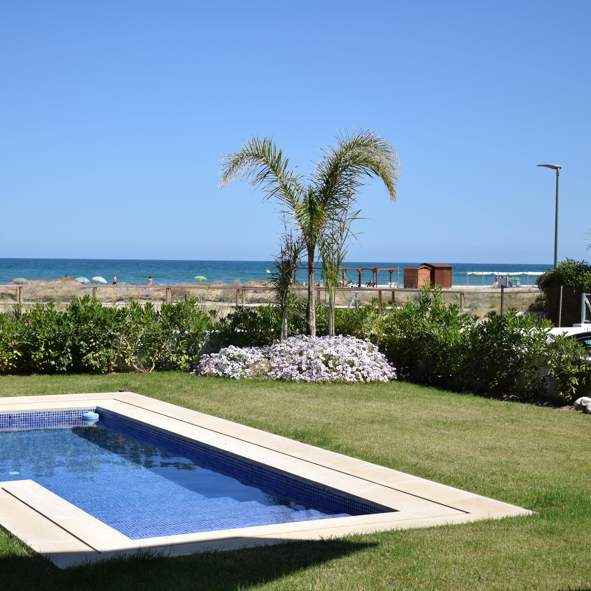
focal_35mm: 62
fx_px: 1198
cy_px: 298
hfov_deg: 27.7
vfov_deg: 27.7
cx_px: 234
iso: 320
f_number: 5.6
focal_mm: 32
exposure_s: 1/2500
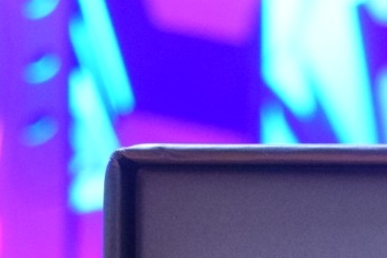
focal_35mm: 293
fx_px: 3150
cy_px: 593
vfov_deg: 4.6
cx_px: 650
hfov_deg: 6.9
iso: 1600
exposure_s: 1/8
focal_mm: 32
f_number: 7.1
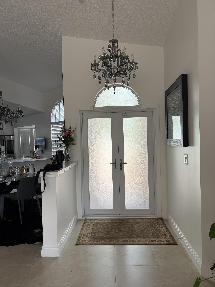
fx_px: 199
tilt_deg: -0.9
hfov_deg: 56.8
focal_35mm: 24
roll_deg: +1.4
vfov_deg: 71.6
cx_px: 108
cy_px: 144
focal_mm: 6.76
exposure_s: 1/121
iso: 160
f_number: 1.78
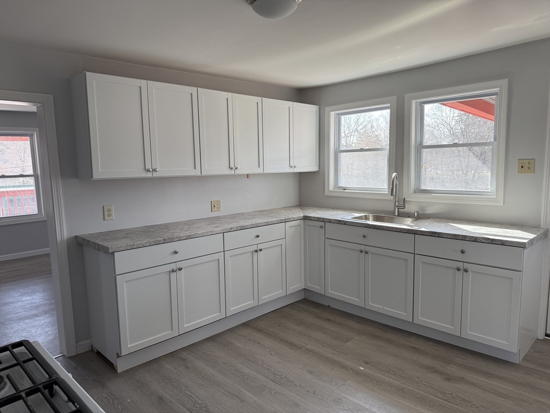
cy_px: 206
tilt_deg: -7.0
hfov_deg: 71.6
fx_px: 381
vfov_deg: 56.8
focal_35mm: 24
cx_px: 275
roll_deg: +1.0
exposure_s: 1/277
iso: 100
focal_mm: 6.76
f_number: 1.78
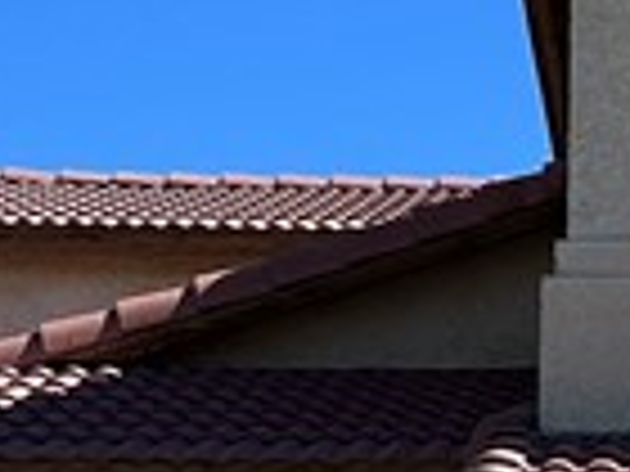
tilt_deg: +3.3
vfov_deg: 8.2
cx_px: 693
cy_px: 778
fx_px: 3203
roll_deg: +0.1
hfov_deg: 11.1
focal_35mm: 176
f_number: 1.78
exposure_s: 1/5000
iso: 80
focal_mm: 6.86
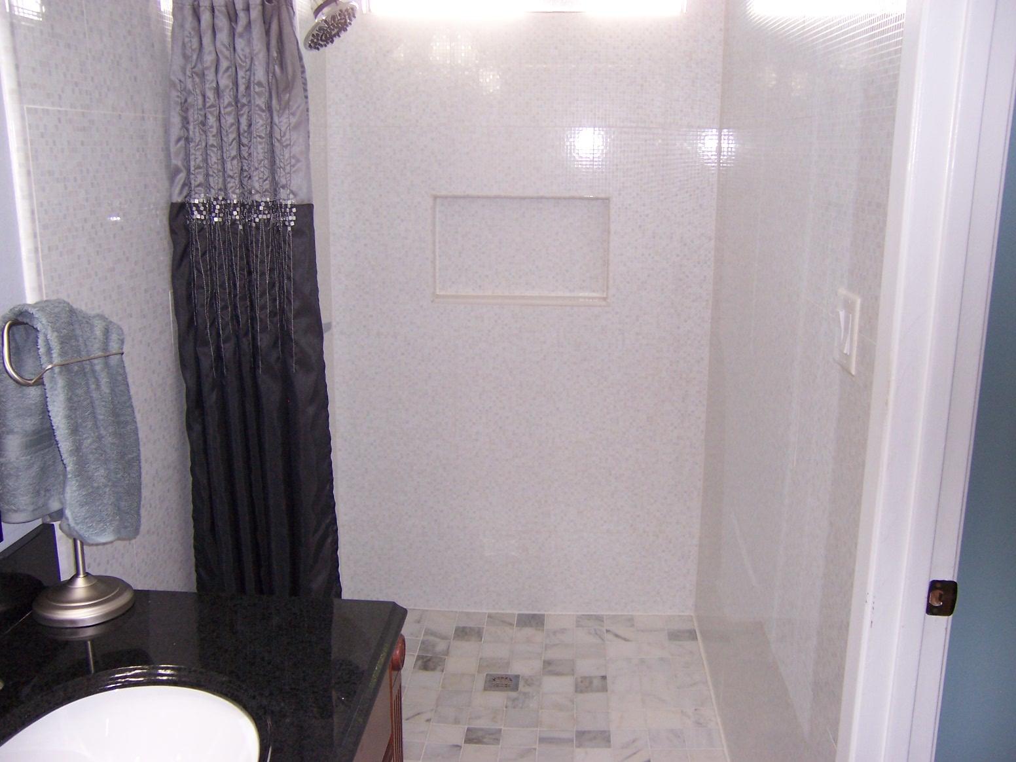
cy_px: 381
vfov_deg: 42.9
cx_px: 508
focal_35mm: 33
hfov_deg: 55.4
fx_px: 969
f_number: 2.8
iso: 140
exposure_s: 1/60
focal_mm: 5.5
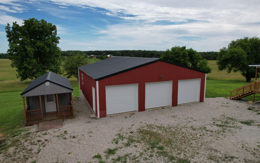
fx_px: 163
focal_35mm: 23
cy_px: 80
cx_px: 131
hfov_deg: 77.2
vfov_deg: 53.0
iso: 120
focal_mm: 8.38
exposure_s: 1/200
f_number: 2.8
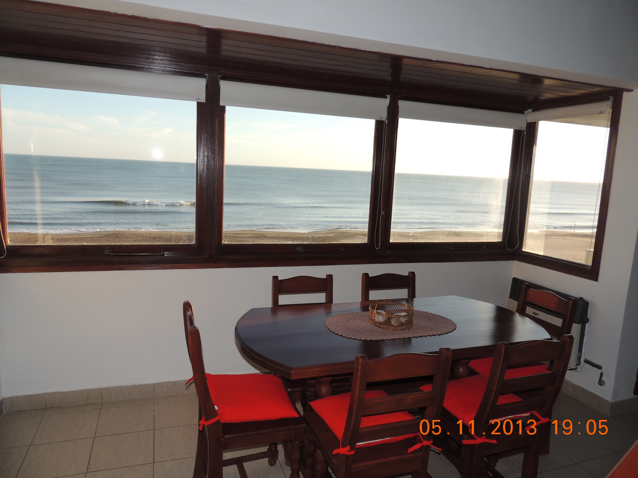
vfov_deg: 56.8
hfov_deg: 71.6
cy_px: 239
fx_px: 442
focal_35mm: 24
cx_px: 319
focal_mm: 4.3
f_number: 3
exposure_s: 1/500
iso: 100
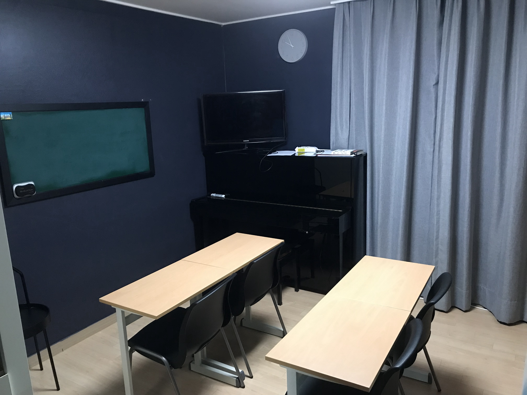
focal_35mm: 28
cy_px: 198
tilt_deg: -10.6
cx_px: 264
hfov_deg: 63.4
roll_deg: +2.7
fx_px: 426
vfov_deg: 49.7
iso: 80
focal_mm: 3.99
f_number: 1.8
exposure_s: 1/6
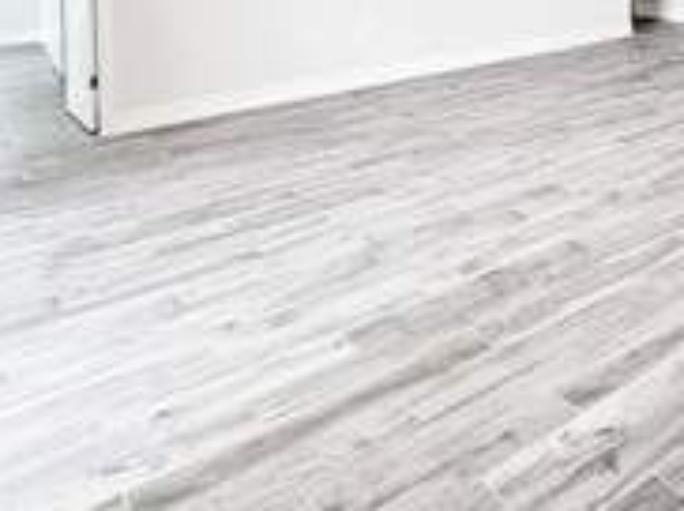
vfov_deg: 32.9
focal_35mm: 37
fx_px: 730
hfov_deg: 44.2
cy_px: -75
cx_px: 654
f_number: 2.2
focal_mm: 2.22
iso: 500
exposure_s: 1/120
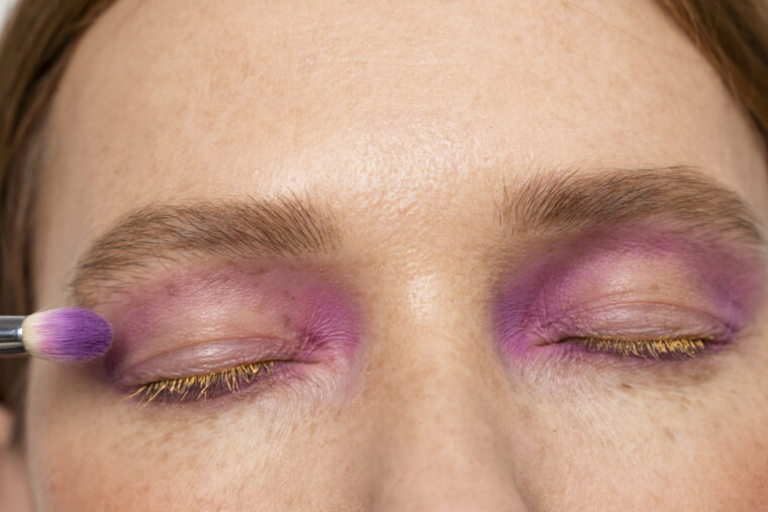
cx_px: 404
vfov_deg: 13.5
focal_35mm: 101
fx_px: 2155
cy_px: 313
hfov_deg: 20.2
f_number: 7.1
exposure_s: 1/160
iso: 160
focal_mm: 75
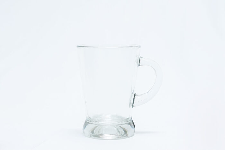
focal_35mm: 67
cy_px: 75
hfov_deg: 30.1
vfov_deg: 20.3
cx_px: 112
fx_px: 419
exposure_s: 1/125
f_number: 10
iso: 3200
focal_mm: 45
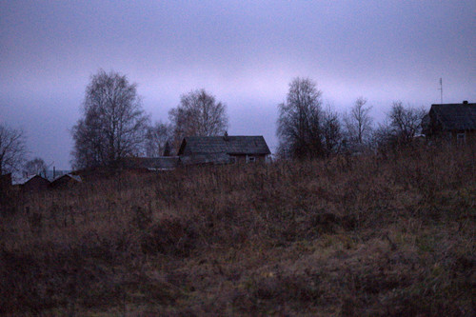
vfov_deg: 8.7
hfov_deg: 13.0
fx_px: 2082
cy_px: 158
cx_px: 238
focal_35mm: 158
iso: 800
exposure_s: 1/80
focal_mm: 105
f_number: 4.8
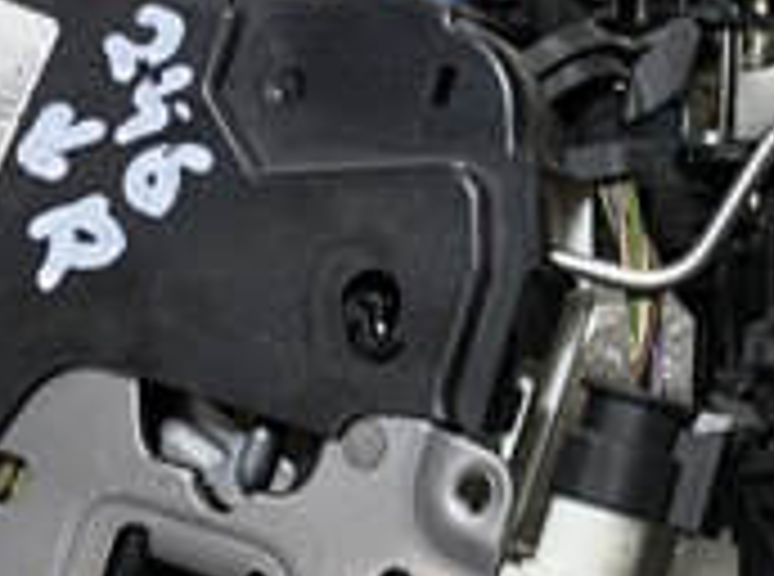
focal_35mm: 97
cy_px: 52
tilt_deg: -38.4
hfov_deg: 20.0
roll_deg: -5.4
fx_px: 2163
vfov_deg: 15.0
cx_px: 666
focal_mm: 4.25
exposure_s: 1/50
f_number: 1.8
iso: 100
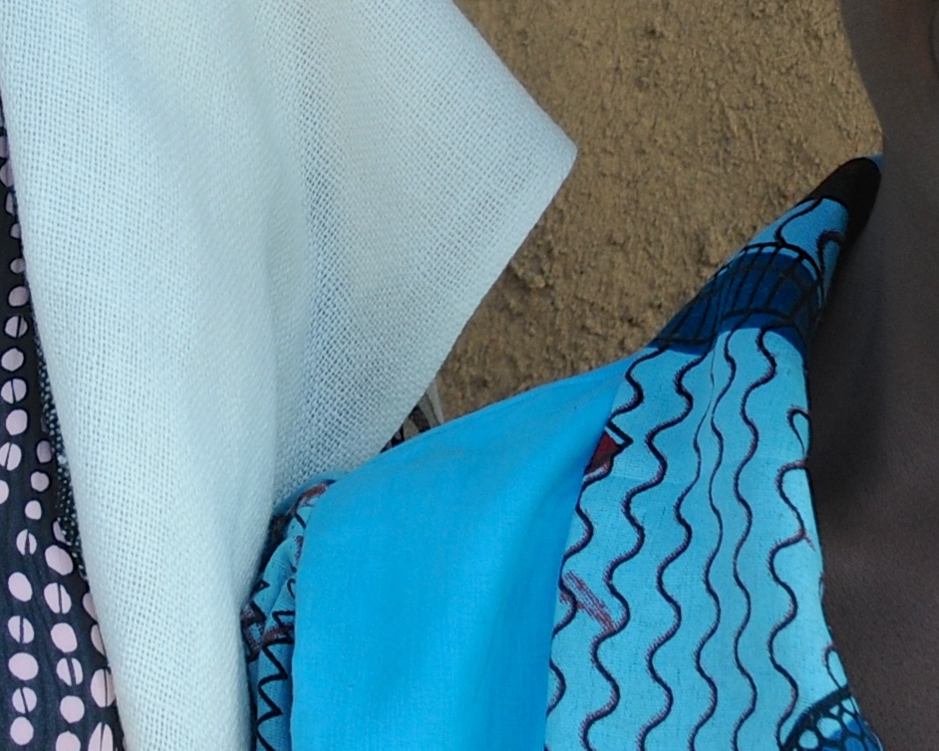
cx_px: 345
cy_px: -49
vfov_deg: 11.9
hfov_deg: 15.0
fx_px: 3558
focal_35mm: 128
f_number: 6.3
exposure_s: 1/160
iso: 200
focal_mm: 20
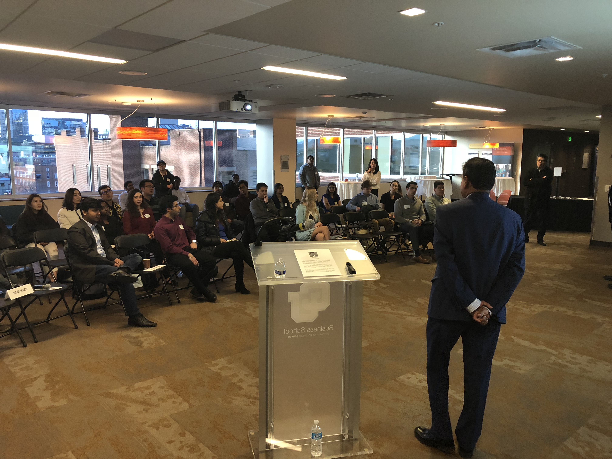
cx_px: 306
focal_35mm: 28
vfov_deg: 49.7
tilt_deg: -9.0
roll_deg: +0.2
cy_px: 230
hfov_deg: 63.4
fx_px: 495
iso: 100
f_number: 1.8
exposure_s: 1/15
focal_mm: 3.99
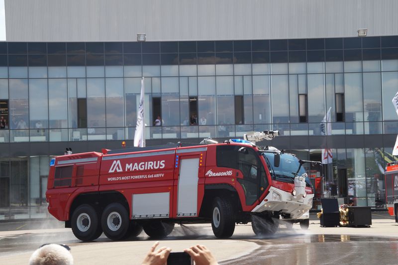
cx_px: 199
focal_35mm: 82
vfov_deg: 16.5
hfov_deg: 24.6
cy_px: 132
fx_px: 911
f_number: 10
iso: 200
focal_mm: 55
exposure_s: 1/160
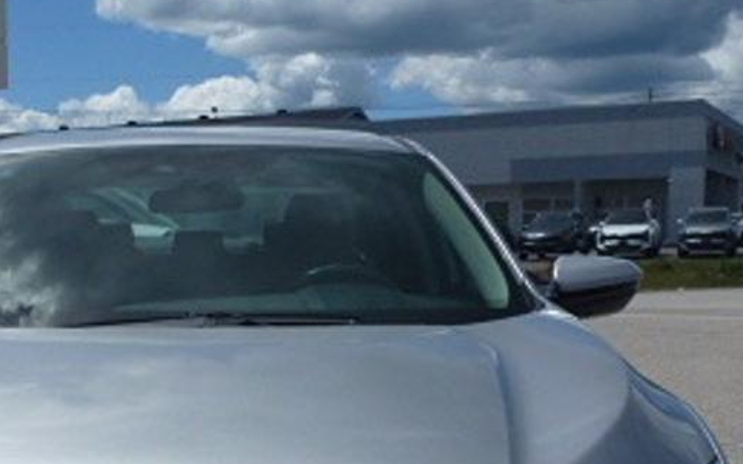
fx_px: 1276
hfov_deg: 31.7
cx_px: 157
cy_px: 463
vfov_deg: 20.0
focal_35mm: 63
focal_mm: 4.3
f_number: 4
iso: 100
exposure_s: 1/2000
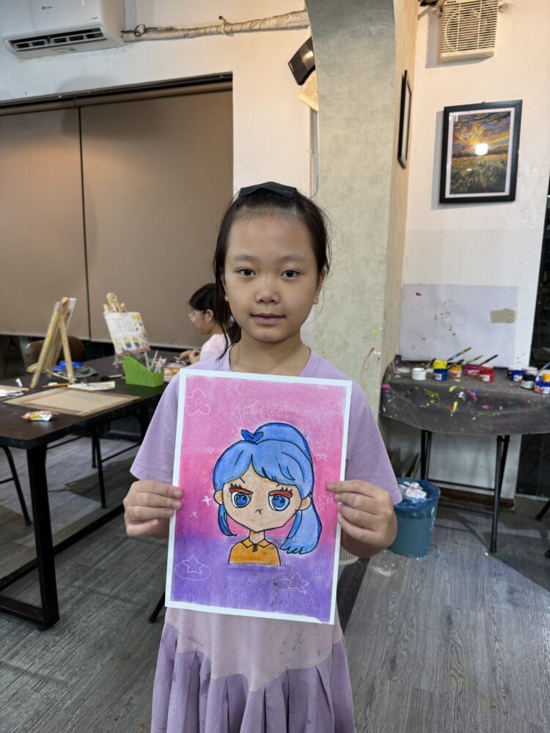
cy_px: 366
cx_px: 275
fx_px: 508
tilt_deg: -10.0
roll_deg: -1.5
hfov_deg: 56.8
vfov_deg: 71.6
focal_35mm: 24
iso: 125
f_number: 1.78
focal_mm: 6.76
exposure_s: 1/100
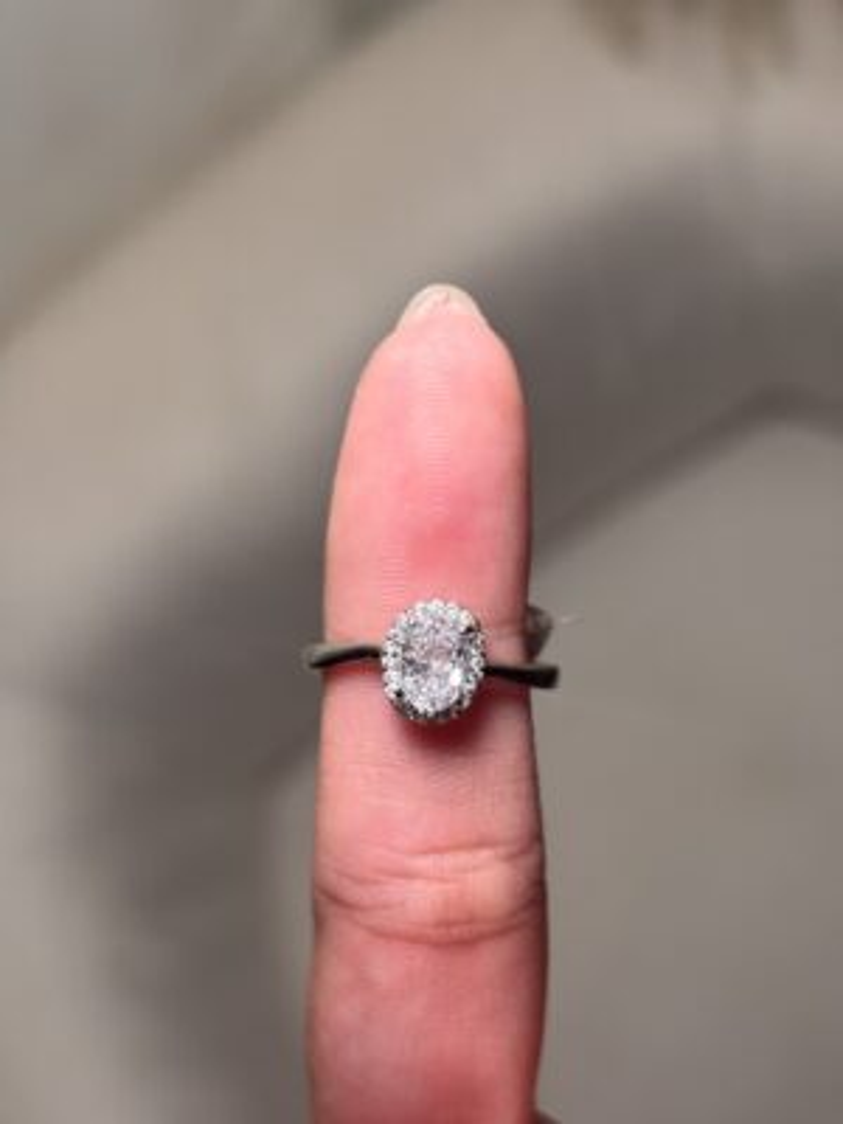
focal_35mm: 52
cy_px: 562
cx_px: 422
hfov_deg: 28.0
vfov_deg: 36.8
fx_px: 1688
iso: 50
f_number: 1.6
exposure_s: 1/65
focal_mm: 5.96
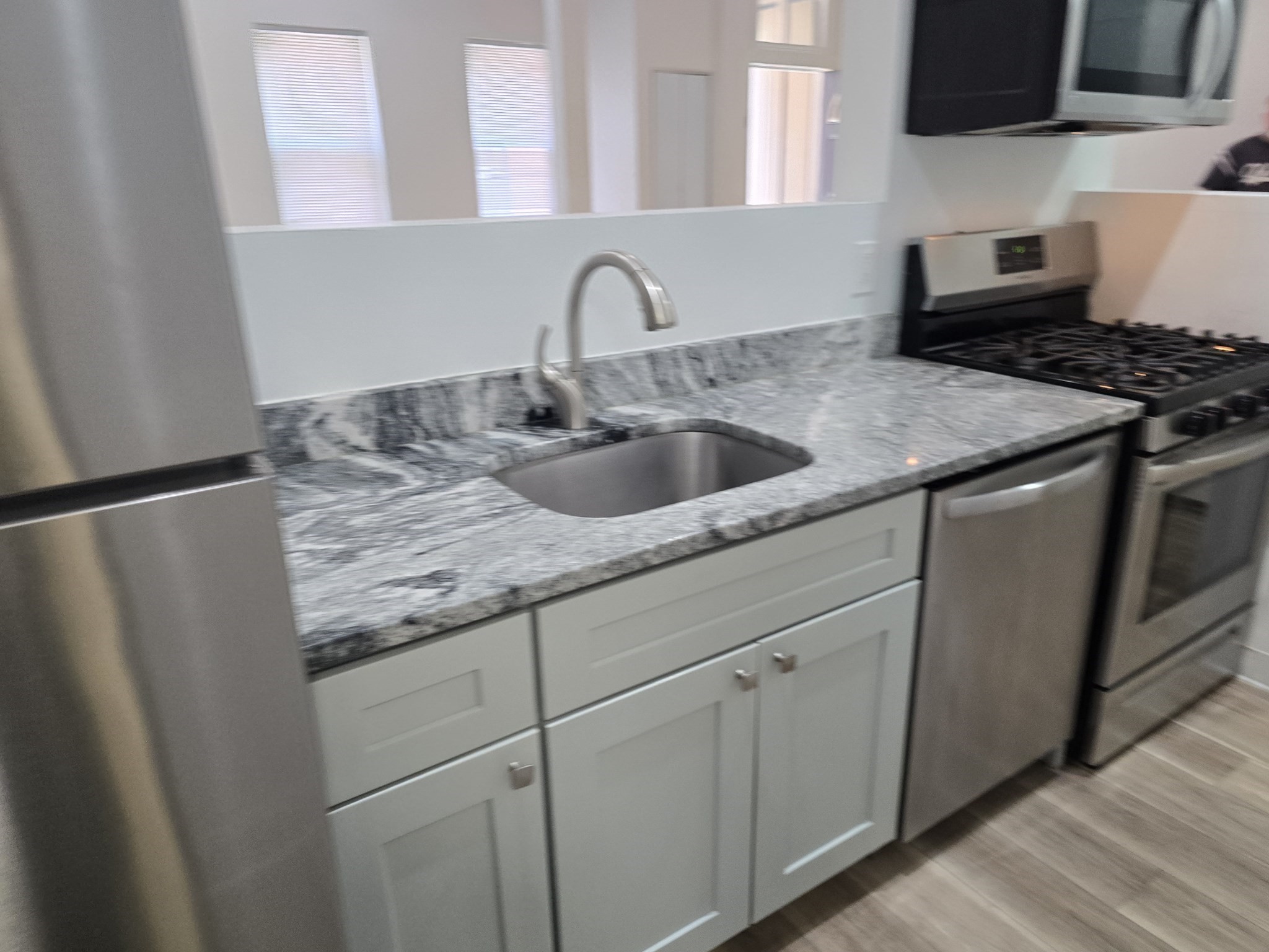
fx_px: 843
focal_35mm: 23
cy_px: 476
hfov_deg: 73.9
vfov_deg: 58.9
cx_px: 634
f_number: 1.7
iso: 320
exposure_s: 1/120
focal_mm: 6.3
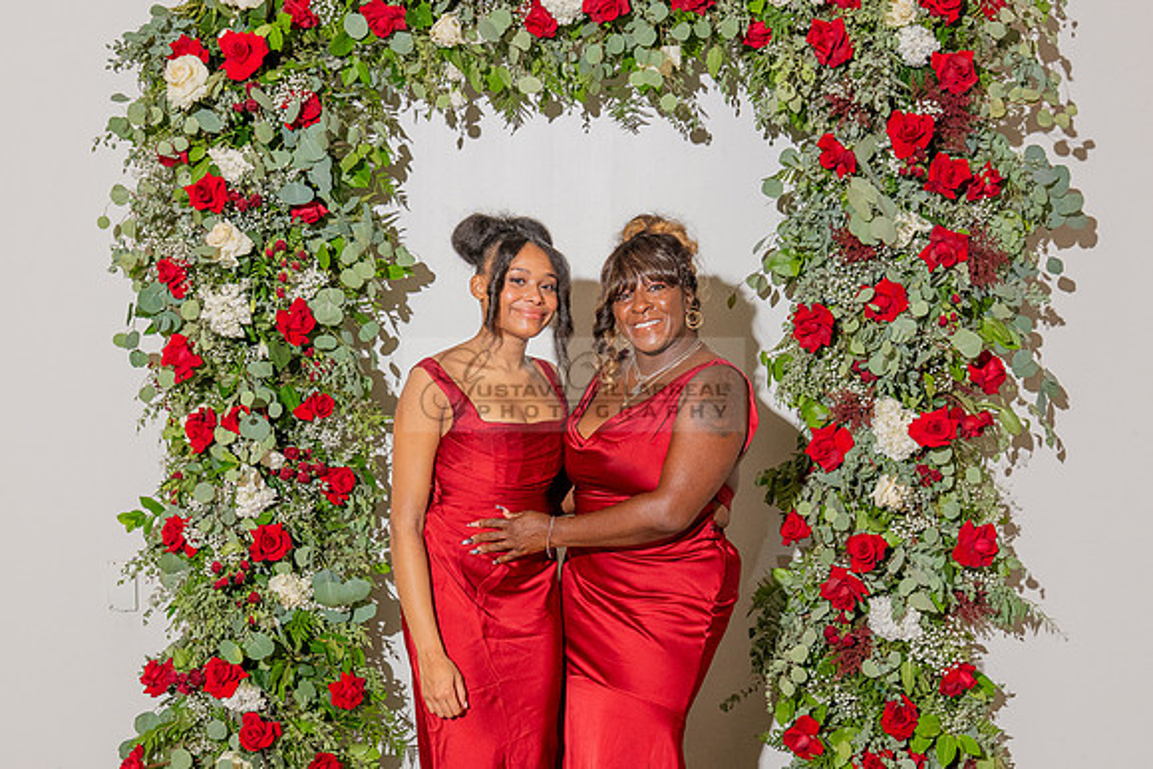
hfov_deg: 35.8
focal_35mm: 56
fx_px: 1782
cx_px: 542
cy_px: 537
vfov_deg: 24.2
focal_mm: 30.5
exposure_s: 1/200
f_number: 5.6
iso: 800
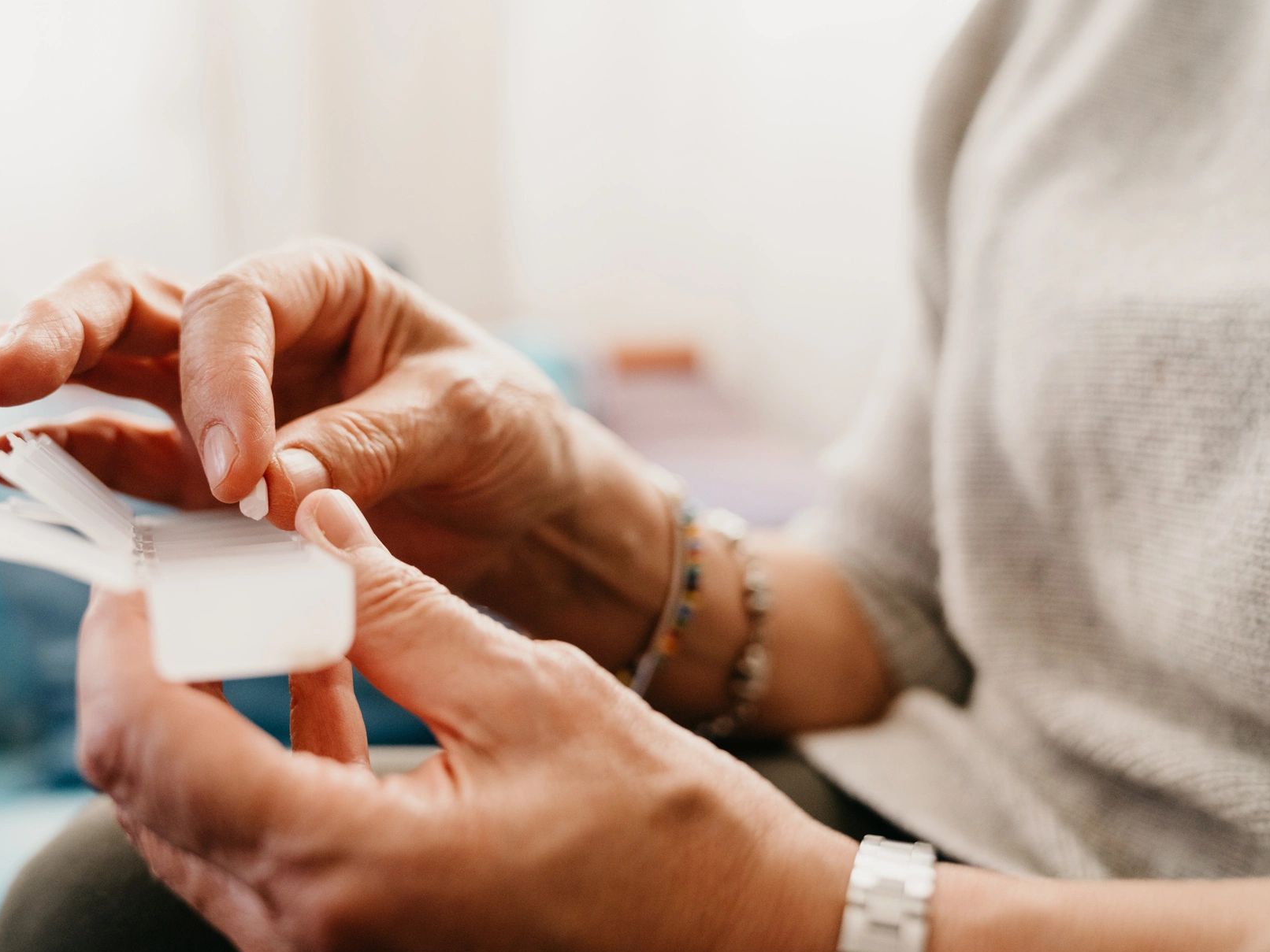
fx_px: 1578
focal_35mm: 43
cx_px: 481
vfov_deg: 33.6
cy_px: 493
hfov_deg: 43.5
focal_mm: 34
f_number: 2.8
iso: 1250
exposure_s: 1/160
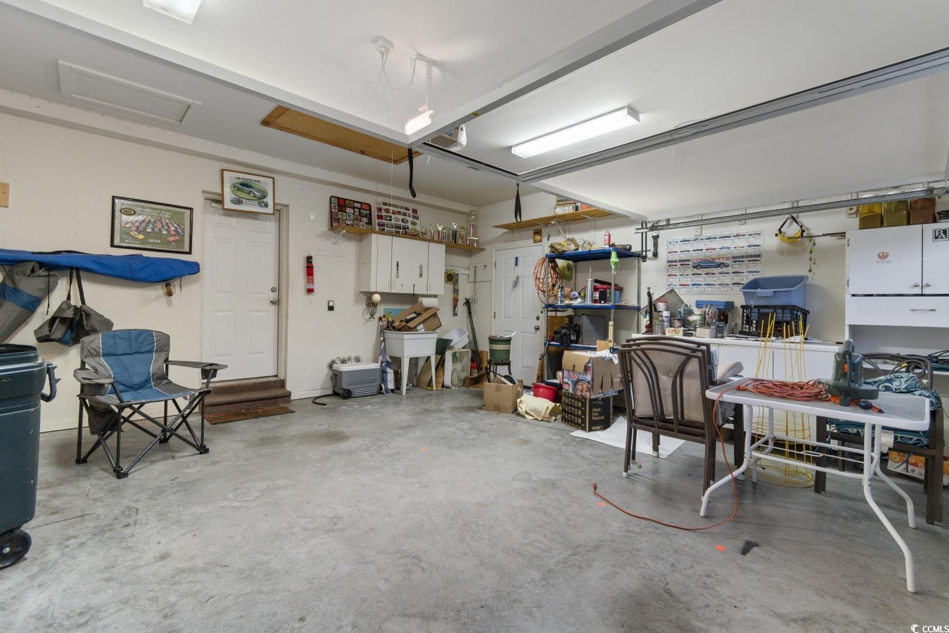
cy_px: 316
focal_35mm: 15
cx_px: 474
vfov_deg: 77.3
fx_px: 395
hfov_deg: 100.4
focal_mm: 10
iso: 100
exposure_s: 1
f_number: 4.5
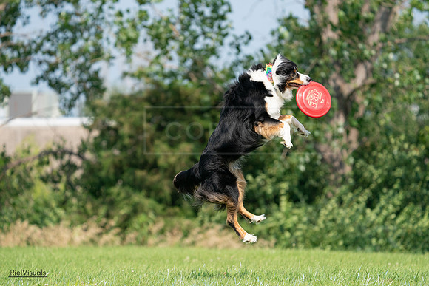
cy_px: 143
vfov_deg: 4.3
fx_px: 3790
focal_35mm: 318
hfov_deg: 6.5
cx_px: 214
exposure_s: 1/4000
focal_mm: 318
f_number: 6.3
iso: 1250
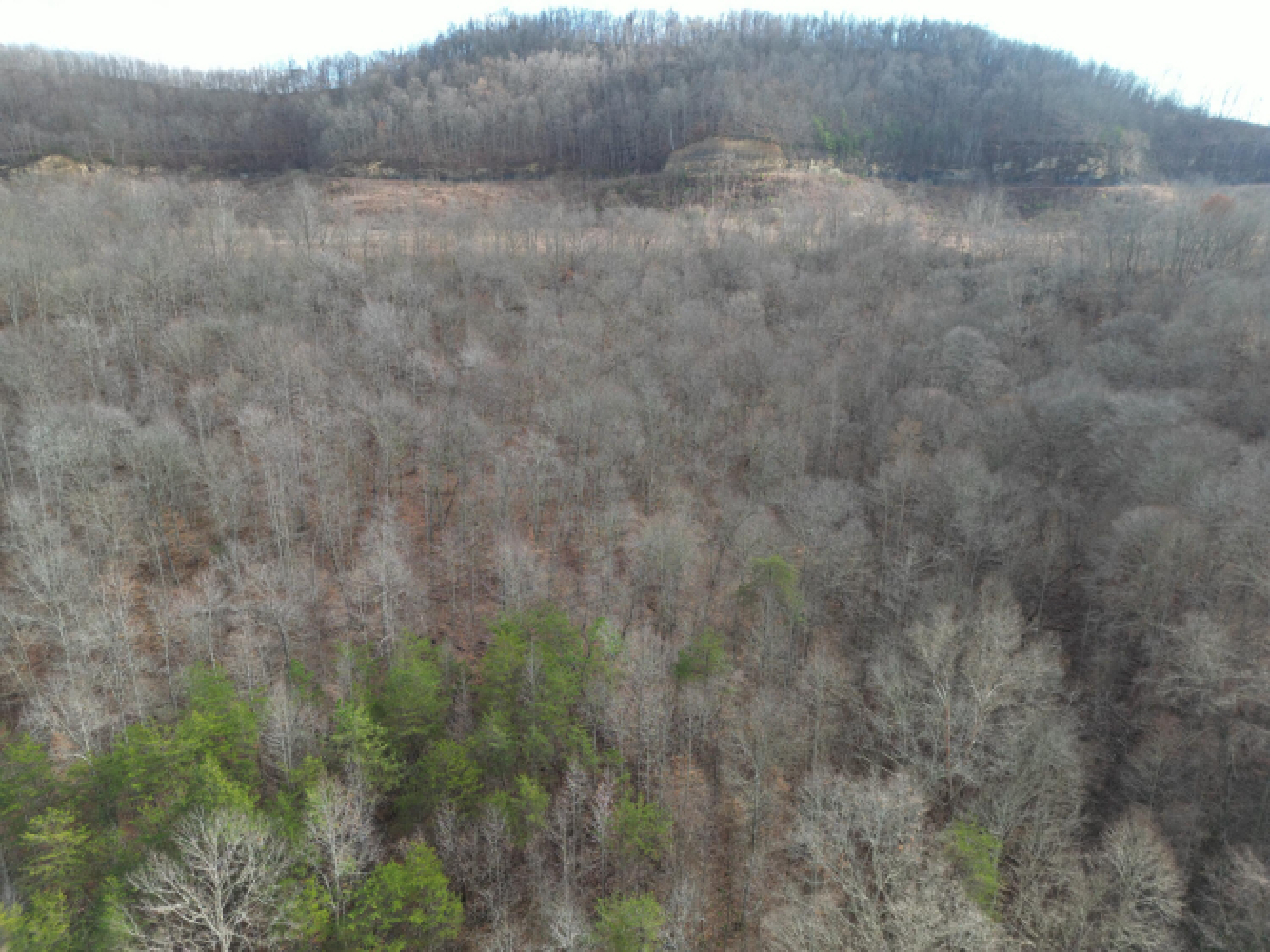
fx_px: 880
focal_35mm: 24
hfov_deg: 71.6
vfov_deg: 56.8
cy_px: 476
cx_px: 635
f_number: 1.7
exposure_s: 1/640
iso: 110
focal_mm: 6.72
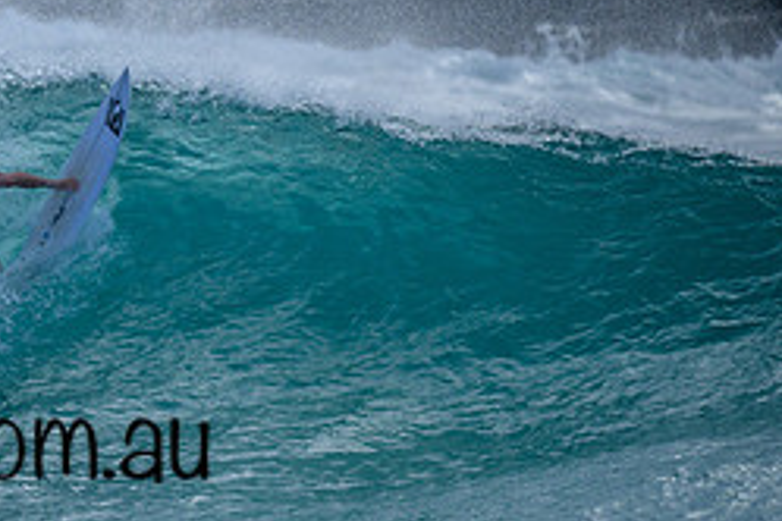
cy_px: 406
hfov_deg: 1.1
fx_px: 40509
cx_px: -122
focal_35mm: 1865
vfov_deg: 0.7
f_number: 6.3
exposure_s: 1/2000
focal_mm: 800
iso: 320
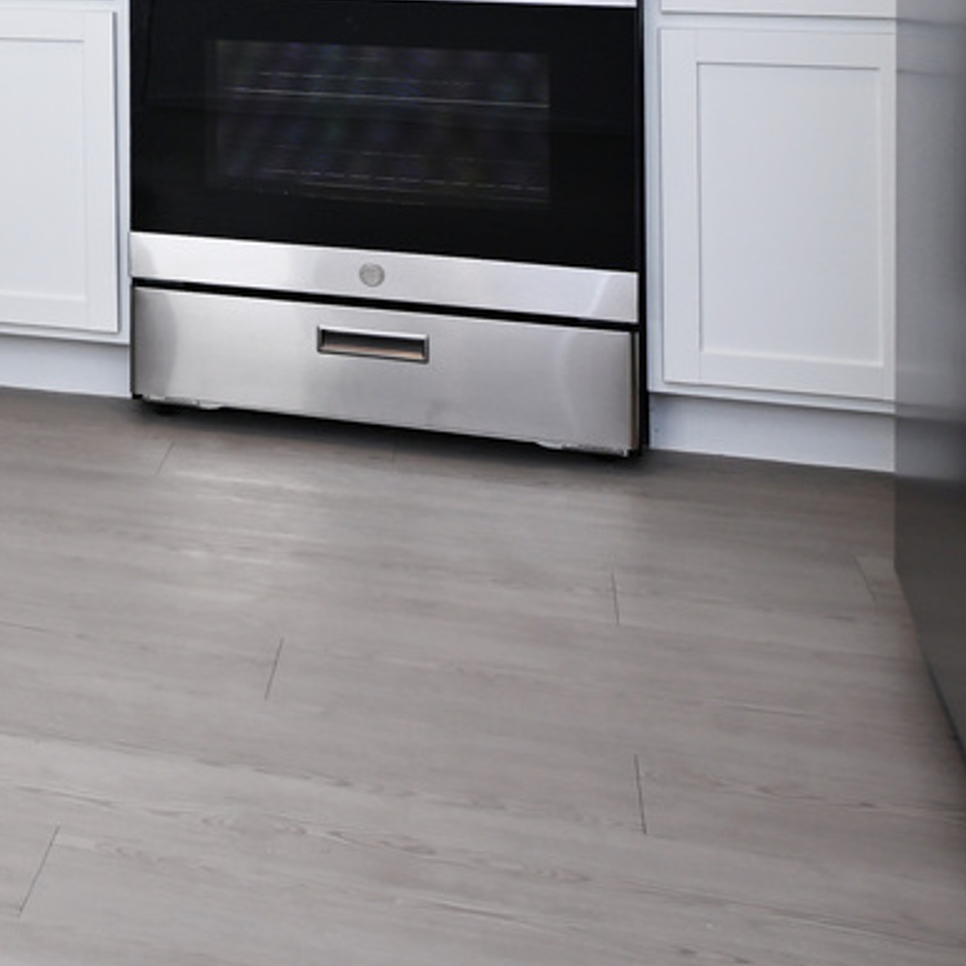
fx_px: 2021
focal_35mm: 64
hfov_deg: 23.4
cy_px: -55
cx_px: -328
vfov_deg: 25.2
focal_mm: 12
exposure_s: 1/50
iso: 64
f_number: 3.5
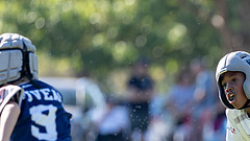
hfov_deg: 3.4
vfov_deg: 1.9
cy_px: 152
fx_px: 4183
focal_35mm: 631
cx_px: 278
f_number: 2.8
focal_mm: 200
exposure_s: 1/2000
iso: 250
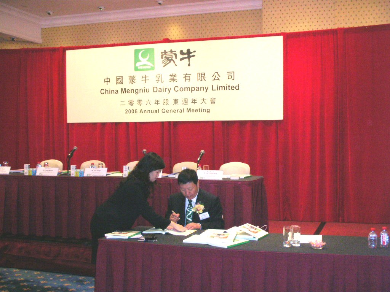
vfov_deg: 31.5
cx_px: 195
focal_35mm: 46
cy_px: 146
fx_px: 518
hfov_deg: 41.2
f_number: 3.5
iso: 196
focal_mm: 7.7
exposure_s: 1/60.1
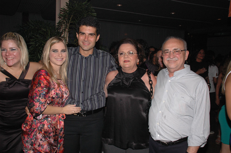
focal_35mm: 33
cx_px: 116
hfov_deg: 57.3
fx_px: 212
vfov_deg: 39.9
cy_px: 76
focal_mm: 22
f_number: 13
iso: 500
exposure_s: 1/60
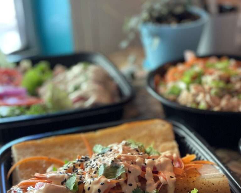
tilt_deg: -28.8
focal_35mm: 68
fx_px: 485
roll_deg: +3.5
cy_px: 141
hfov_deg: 27.9
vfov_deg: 22.3
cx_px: 120
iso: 160
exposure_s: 1/60
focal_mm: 6
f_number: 2
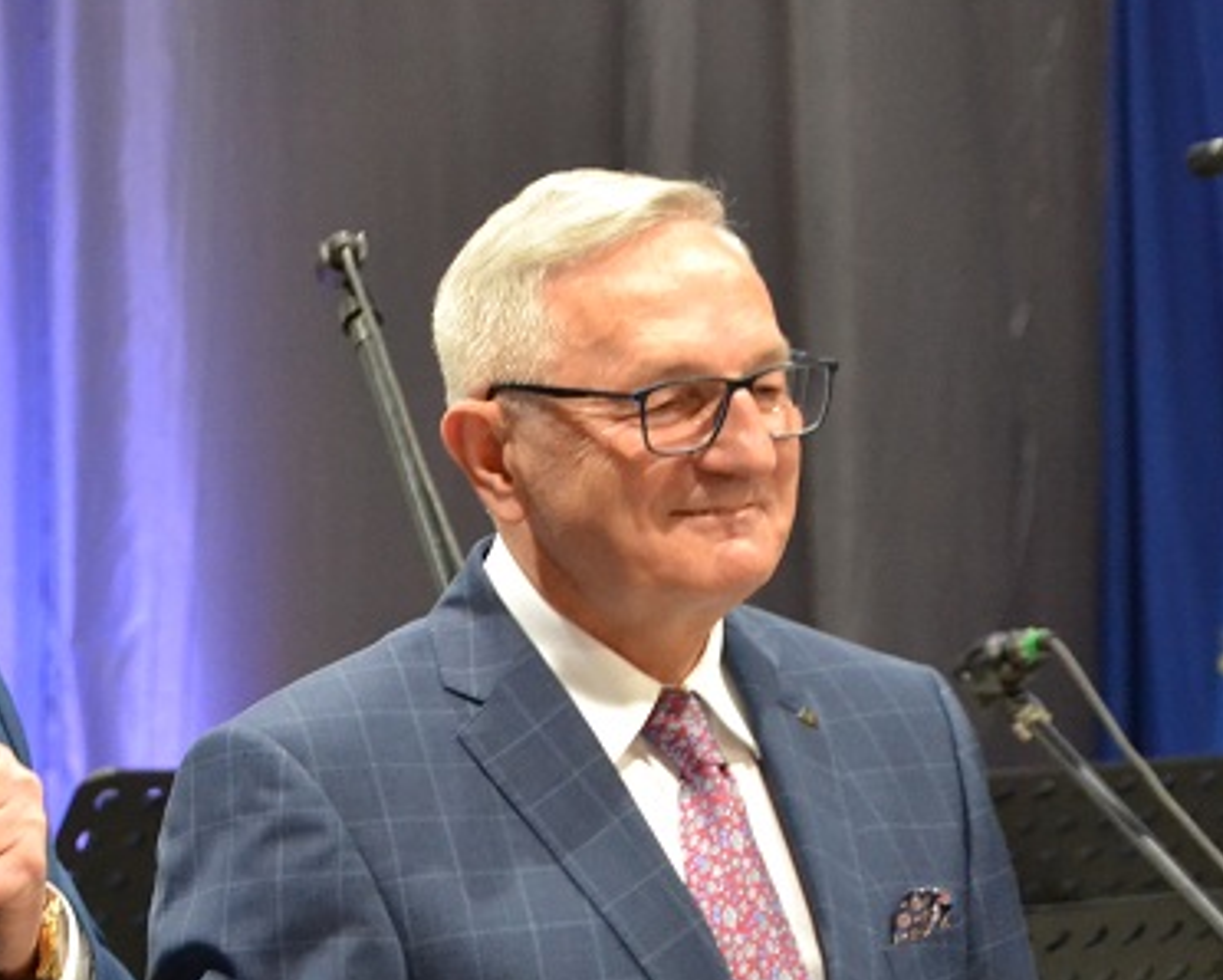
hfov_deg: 8.5
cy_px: 778
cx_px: 293
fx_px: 8221
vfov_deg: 6.8
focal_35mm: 227
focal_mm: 75
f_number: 5.3
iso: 3200
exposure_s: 1/30
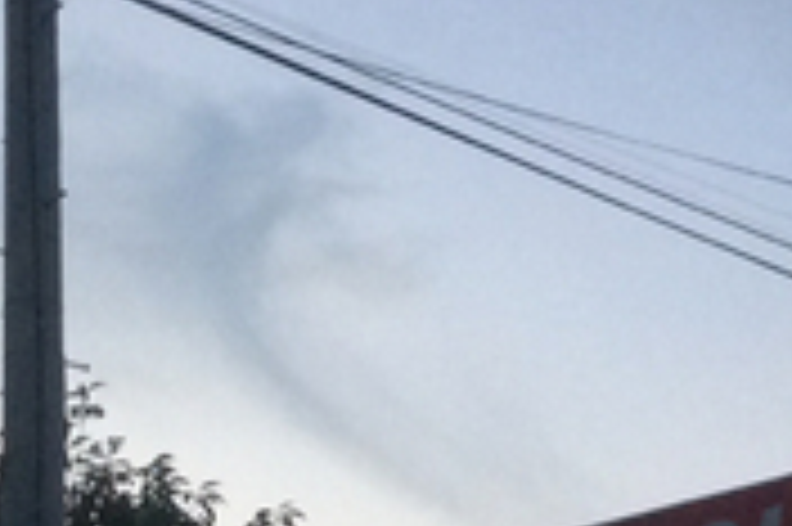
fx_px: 2989
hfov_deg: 15.0
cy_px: 94
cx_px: 173
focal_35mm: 136
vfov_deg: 10.0
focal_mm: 3.3
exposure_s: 1/24
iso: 125
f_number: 2.4
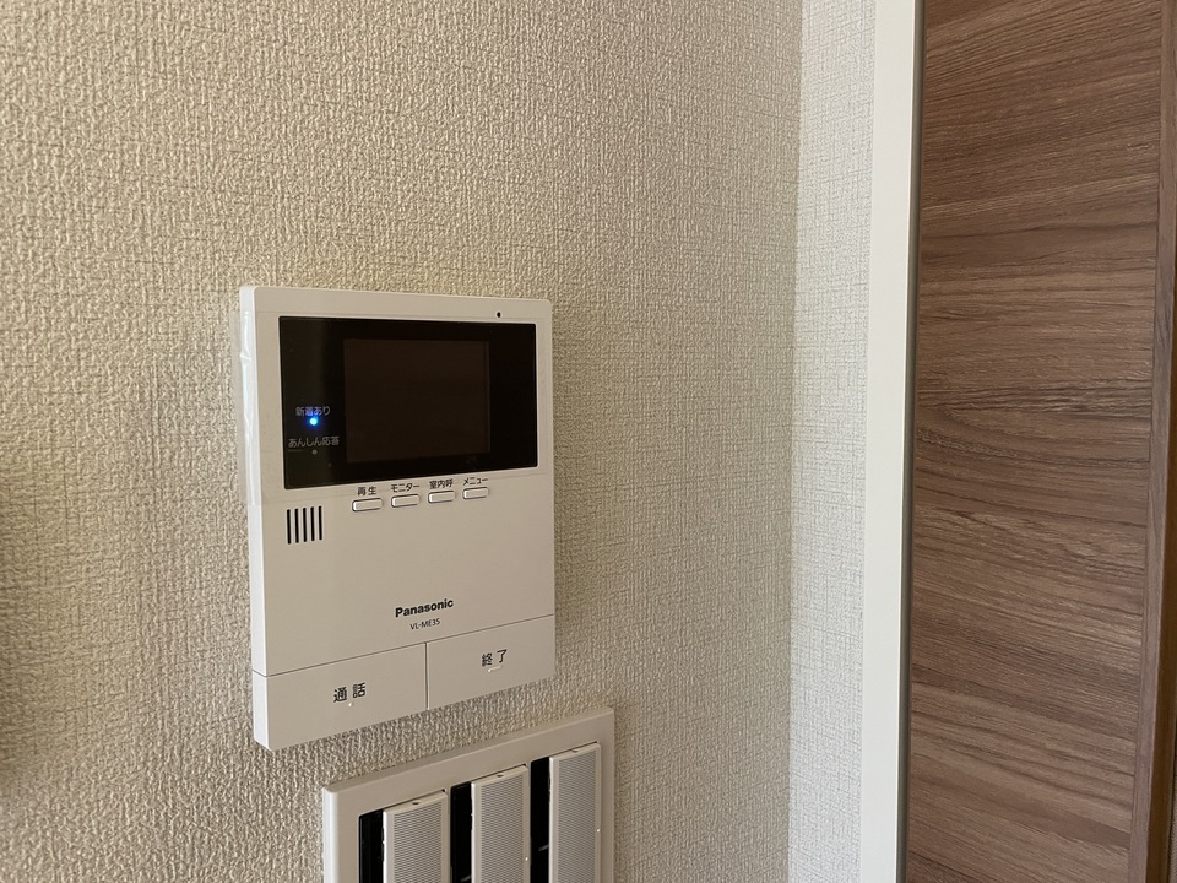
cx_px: 588
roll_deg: +0.0
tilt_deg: -4.6
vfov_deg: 53.1
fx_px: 884
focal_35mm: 26
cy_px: 442
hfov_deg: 67.3
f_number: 1.6
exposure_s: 1/60
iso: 320
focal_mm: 4.2
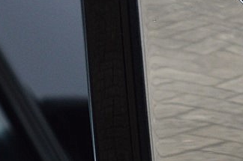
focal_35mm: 414
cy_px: 36
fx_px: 2787
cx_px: 361
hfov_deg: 5.0
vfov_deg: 3.3
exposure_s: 1/80
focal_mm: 55
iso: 400
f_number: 8
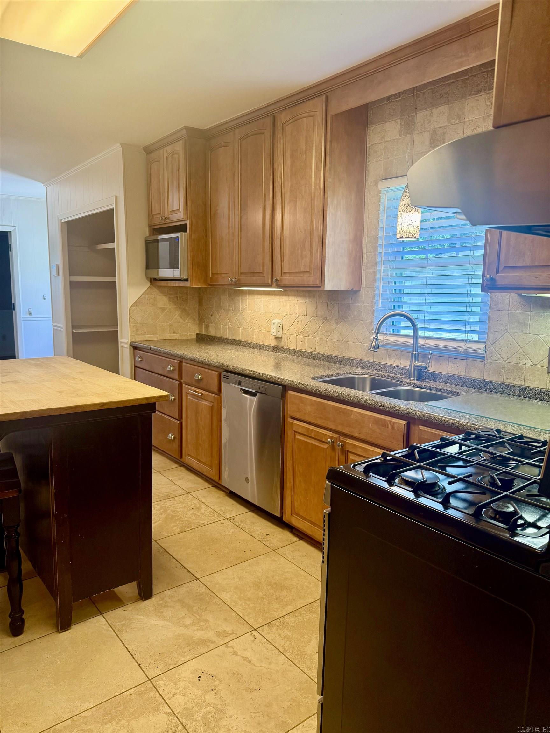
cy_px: 366
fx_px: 508
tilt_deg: -7.8
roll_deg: -1.7
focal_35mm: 24
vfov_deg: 71.6
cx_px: 275
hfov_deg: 56.8
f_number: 1.78
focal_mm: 6.76
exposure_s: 1/60
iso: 125
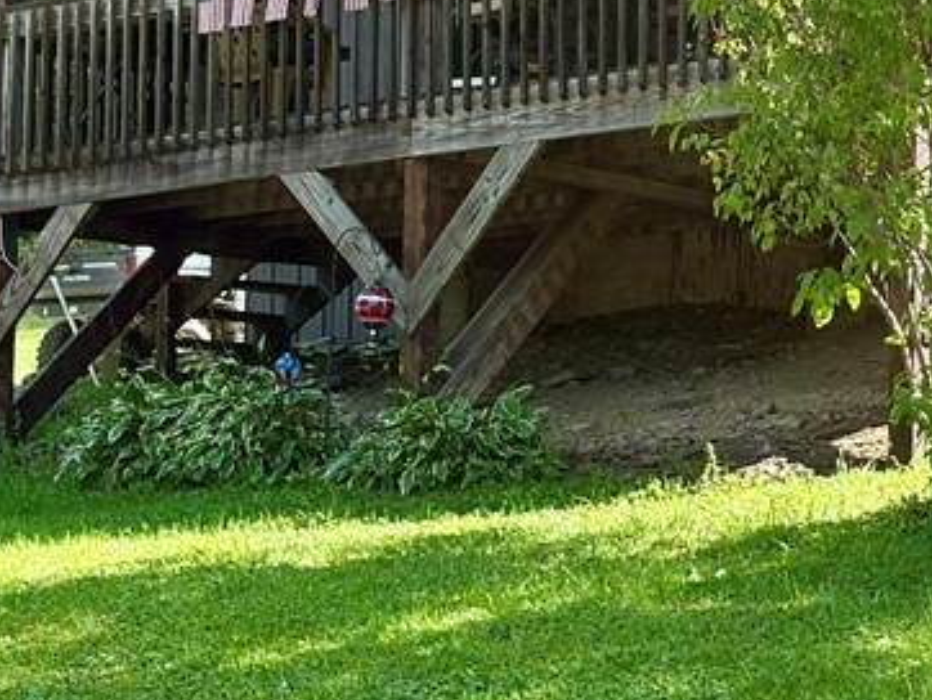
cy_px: 206
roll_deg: +1.2
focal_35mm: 147
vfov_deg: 10.1
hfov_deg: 13.3
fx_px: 3960
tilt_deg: +10.7
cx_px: 878
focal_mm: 5.96
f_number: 1.6
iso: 50
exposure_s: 1/557
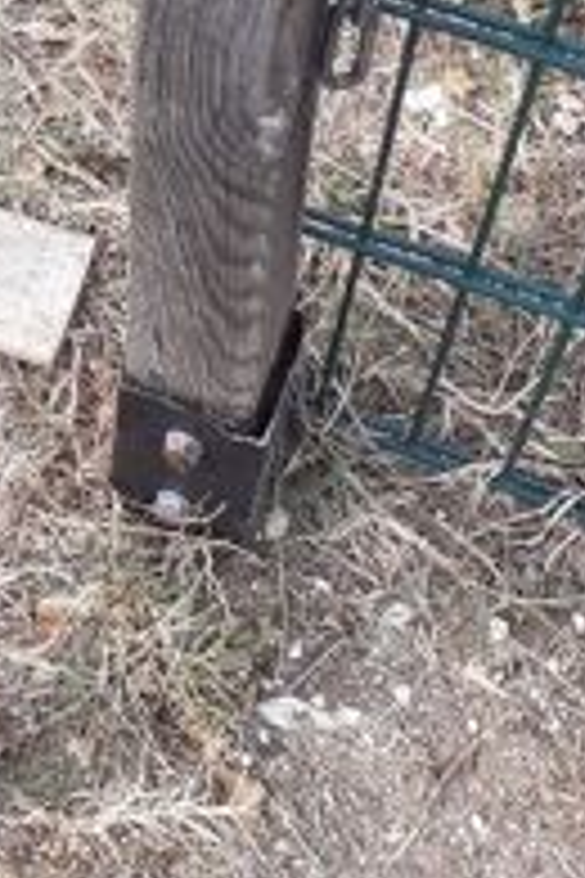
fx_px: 2242
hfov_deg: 14.3
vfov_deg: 19.7
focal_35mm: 92
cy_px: -378
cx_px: -176
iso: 40
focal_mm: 3.6
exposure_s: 1/354
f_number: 1.9
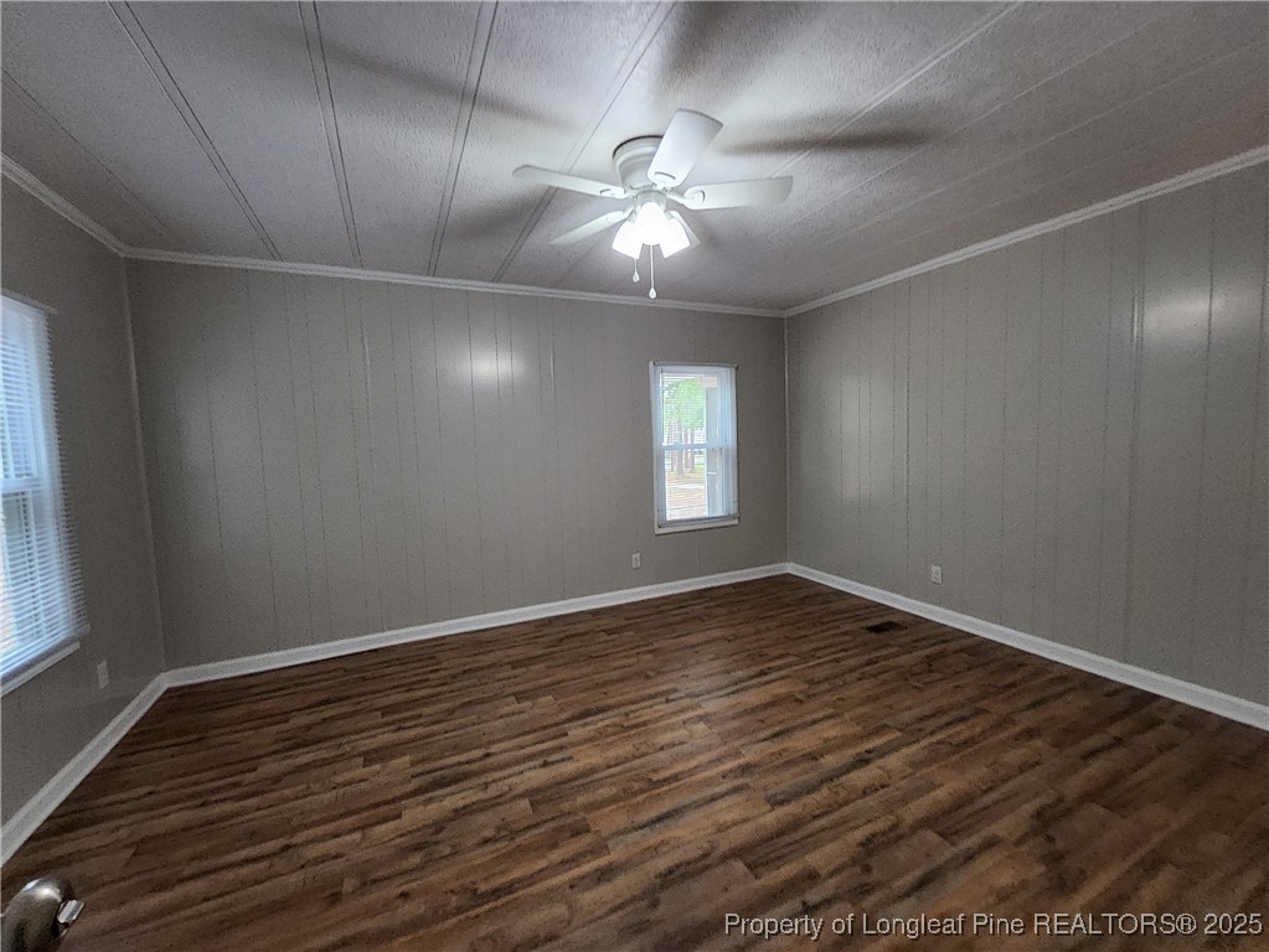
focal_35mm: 13
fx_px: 477
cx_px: 634
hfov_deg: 106.2
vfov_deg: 90.0
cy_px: 476
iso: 250
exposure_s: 1/60
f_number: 2.2
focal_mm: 1.13
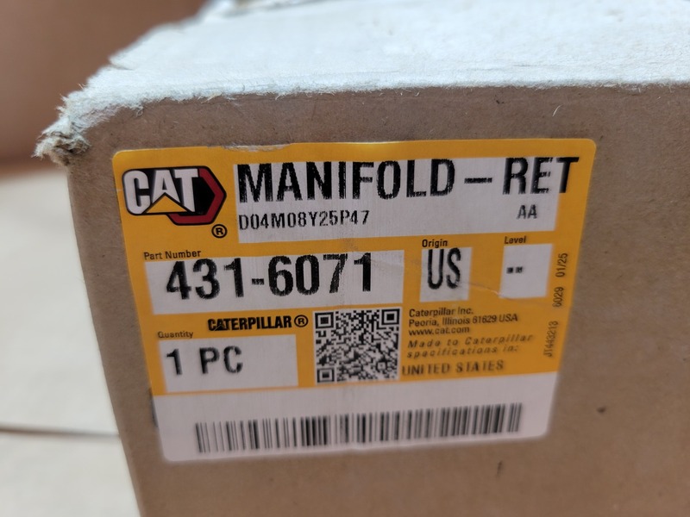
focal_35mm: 26
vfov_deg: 53.1
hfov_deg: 67.3
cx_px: 345
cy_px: 258
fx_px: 518
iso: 80
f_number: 1.8
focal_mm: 5.4
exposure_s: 1/120
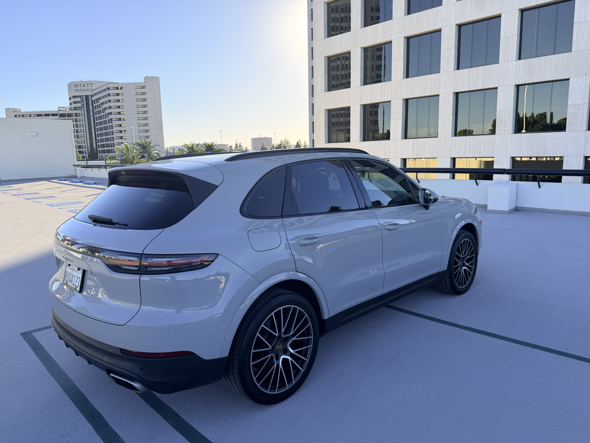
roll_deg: +1.2
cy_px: 222
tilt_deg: -8.9
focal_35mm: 24
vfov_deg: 56.8
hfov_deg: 71.6
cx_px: 295
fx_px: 409
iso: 100
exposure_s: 1/2232
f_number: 1.78
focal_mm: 6.76
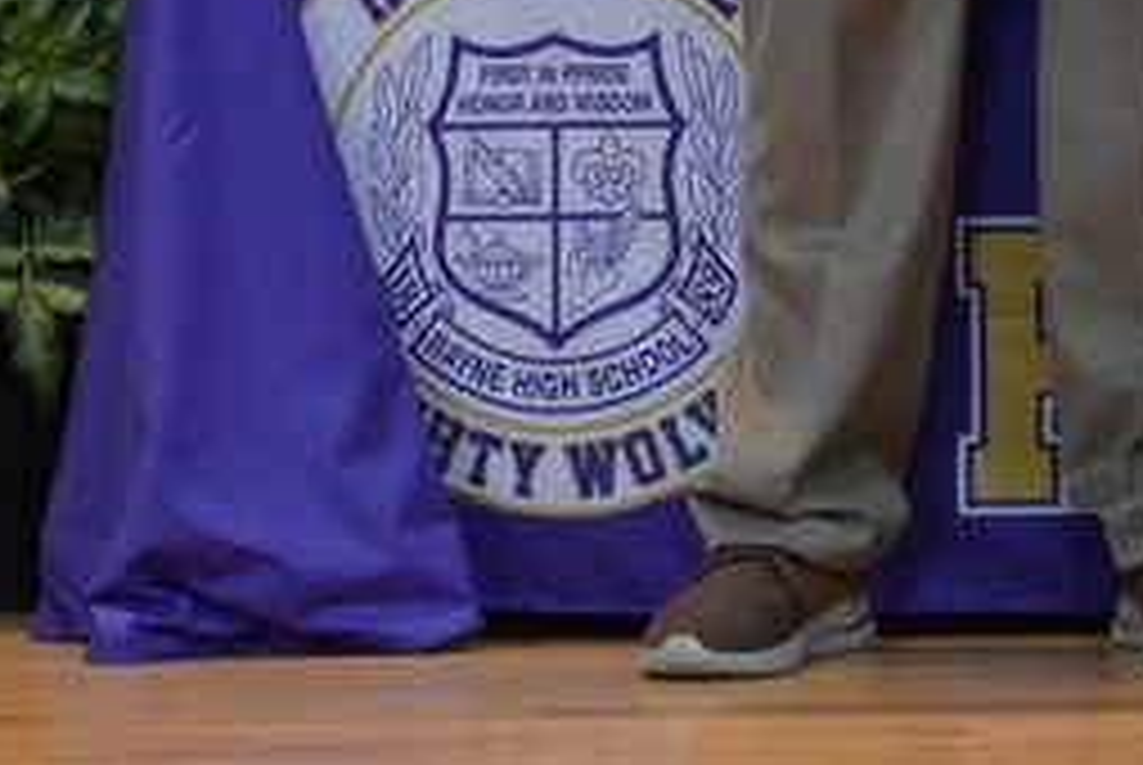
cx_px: 1386
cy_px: -765
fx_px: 7947
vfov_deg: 5.4
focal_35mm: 250
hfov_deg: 8.1
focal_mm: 62
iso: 6400
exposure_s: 1/200
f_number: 6.3
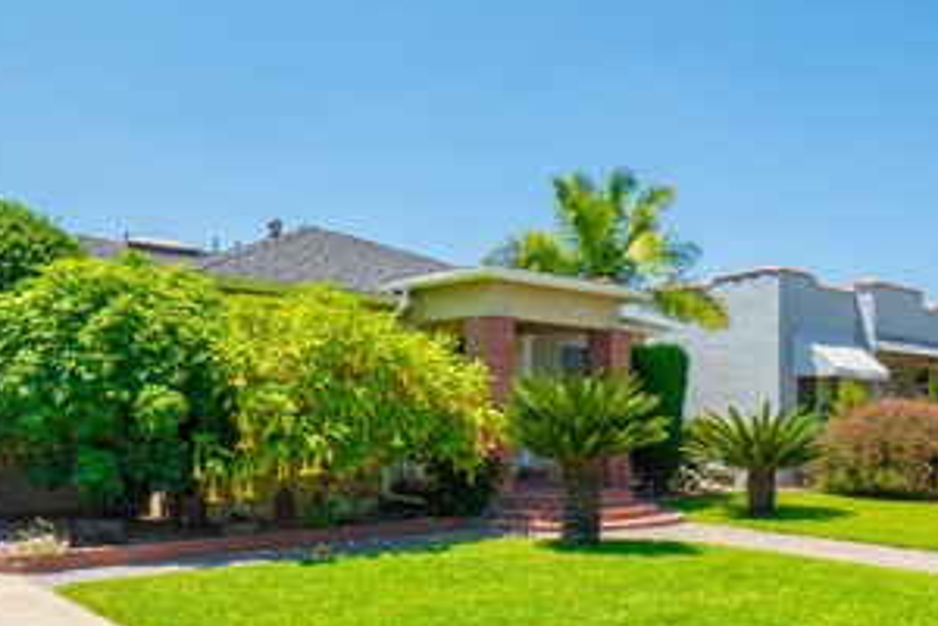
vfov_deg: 40.7
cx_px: 478
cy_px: 407
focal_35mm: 32
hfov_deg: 58.7
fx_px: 834
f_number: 7.1
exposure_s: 1/250
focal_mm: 10
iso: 100
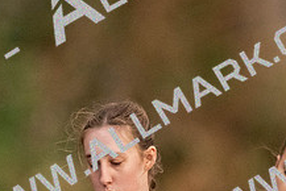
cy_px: 238
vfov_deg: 0.6
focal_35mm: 2403
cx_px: 123
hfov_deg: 0.9
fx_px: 19103
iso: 4500
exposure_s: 1/2500
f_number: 4
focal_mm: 600
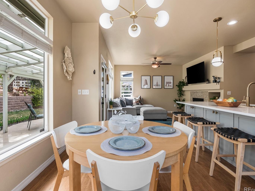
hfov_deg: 87.7
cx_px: 125
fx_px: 133
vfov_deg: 71.6
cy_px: 94
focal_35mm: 18
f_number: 8
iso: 200
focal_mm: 16
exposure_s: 1/8
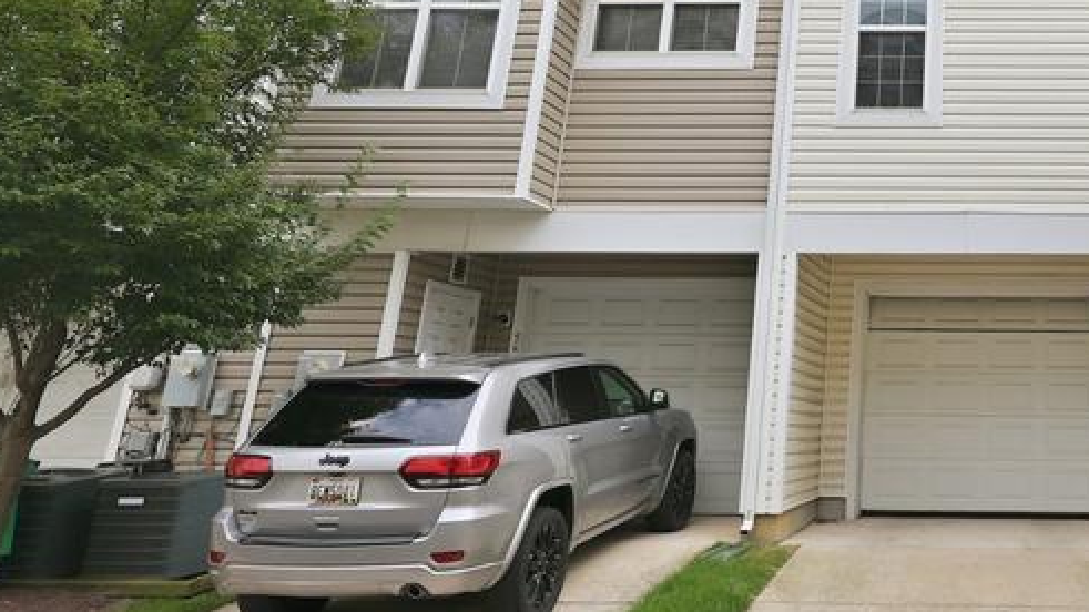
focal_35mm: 35
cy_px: 100
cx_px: 1014
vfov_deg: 32.5
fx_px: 1010
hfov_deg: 49.4
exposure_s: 1/200
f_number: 4.5
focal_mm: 16
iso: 80
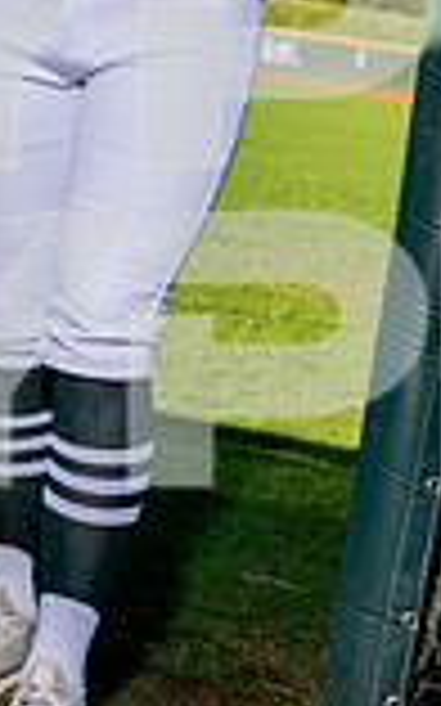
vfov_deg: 15.4
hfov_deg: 9.7
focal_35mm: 134
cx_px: 86
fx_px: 2579
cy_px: 36
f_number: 5
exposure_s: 1/250
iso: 100
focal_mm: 46
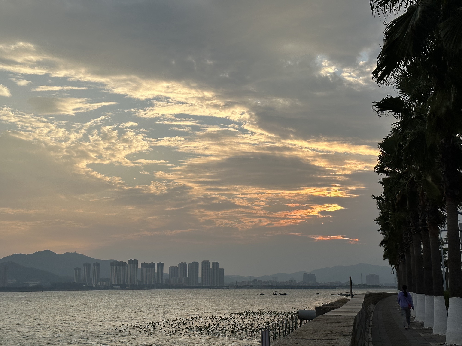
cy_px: 173
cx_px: 231
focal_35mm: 48
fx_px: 641
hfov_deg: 39.7
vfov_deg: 30.3
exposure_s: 1/3155
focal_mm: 6.86
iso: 64
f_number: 1.78
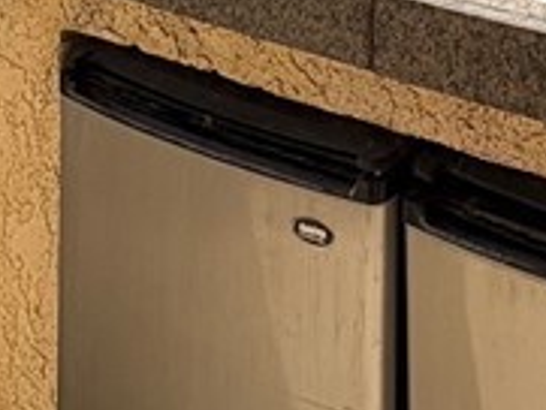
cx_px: 709
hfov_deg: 22.2
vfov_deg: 13.7
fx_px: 1247
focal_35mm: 79
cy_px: -555
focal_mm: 2.22
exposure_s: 1/1094
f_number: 2.2
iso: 40
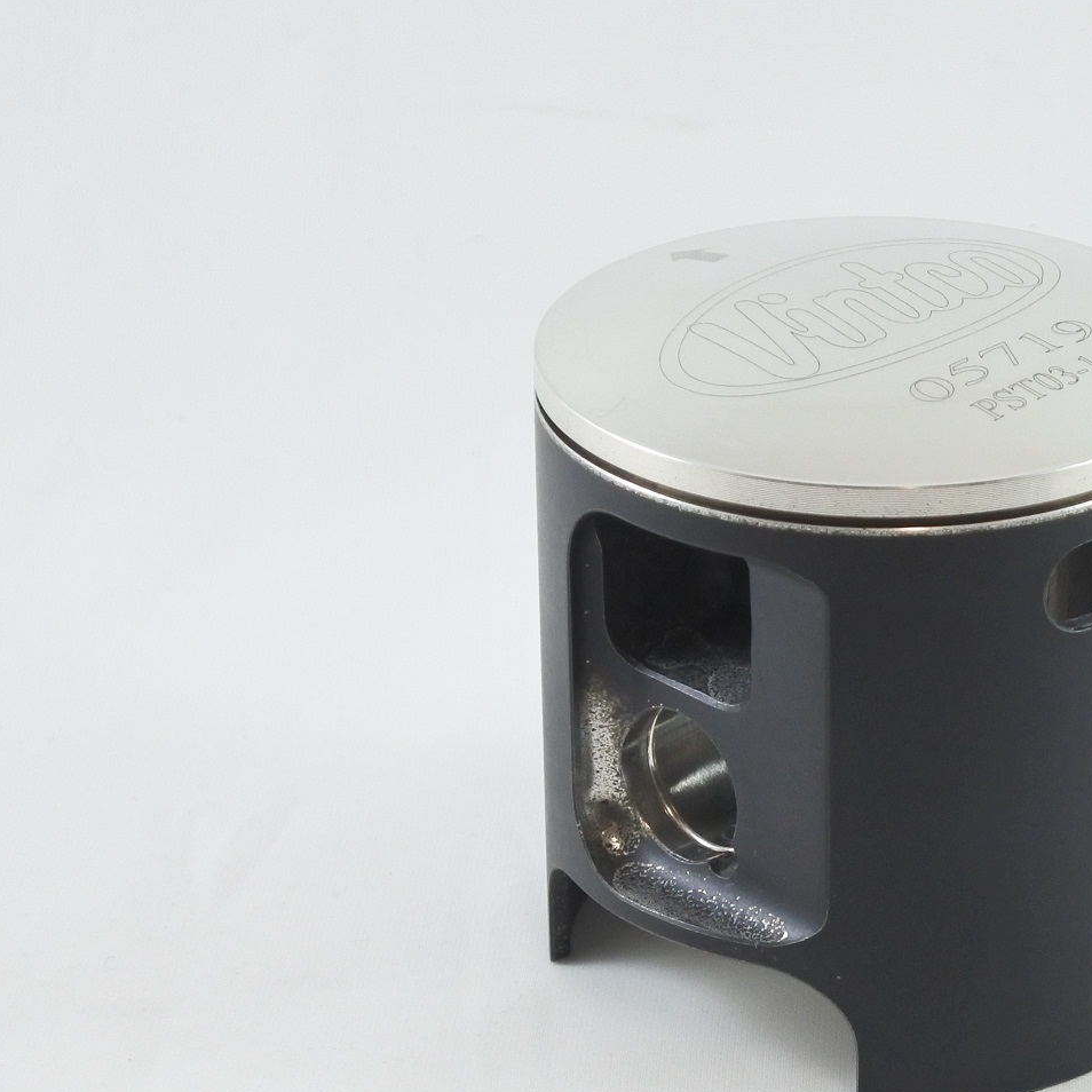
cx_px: 878
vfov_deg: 20.6
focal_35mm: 84
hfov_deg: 20.4
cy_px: 655
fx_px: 2998
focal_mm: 20.1
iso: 560
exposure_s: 1/125
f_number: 4.8
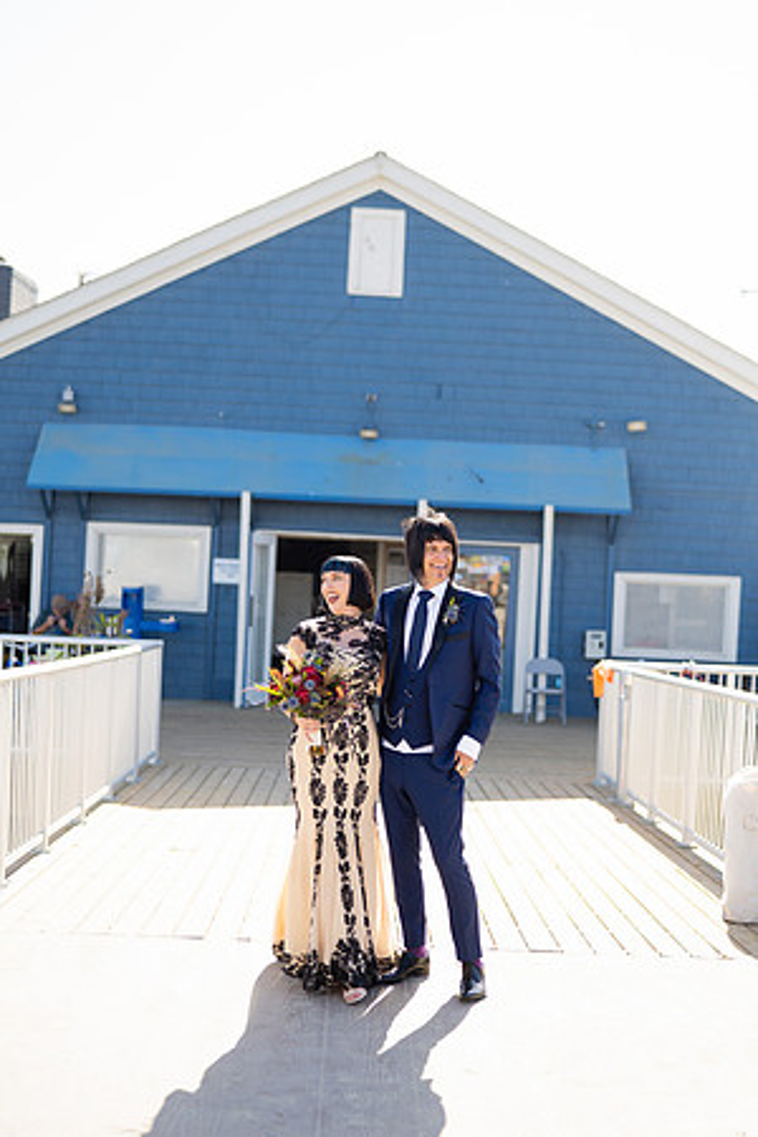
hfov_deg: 27.0
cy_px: 568
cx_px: 379
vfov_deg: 39.6
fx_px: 1579
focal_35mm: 50
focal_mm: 50
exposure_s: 1/2500
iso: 200
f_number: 1.8
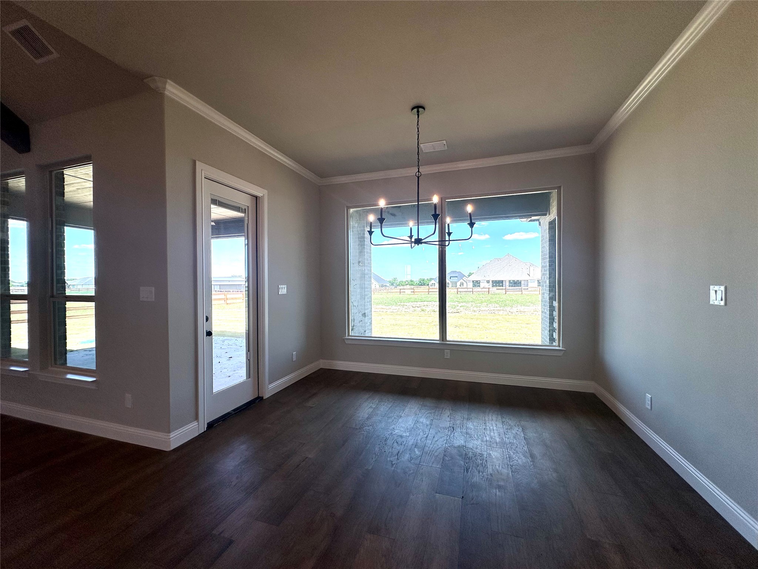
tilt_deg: +0.0
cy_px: 284
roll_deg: +0.1
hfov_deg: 102.1
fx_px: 307
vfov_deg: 85.7
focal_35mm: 14
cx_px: 379
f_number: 2.2
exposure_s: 1/447
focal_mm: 2.22
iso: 40
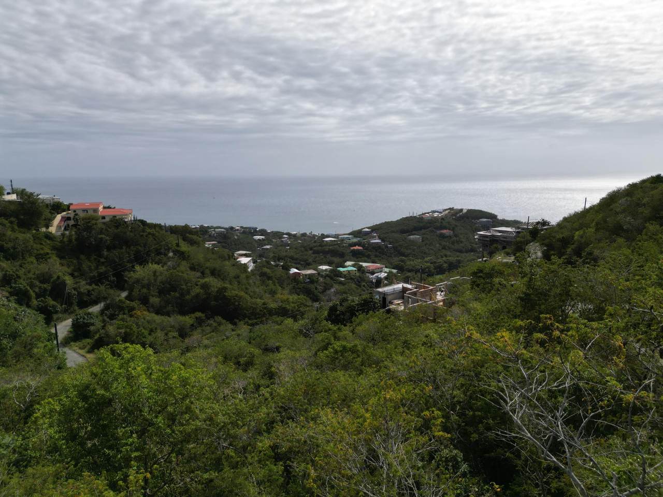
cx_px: 332
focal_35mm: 24
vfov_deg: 56.8
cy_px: 248
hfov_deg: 71.6
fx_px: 460
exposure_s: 1/320
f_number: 1.7
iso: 100
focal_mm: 6.72
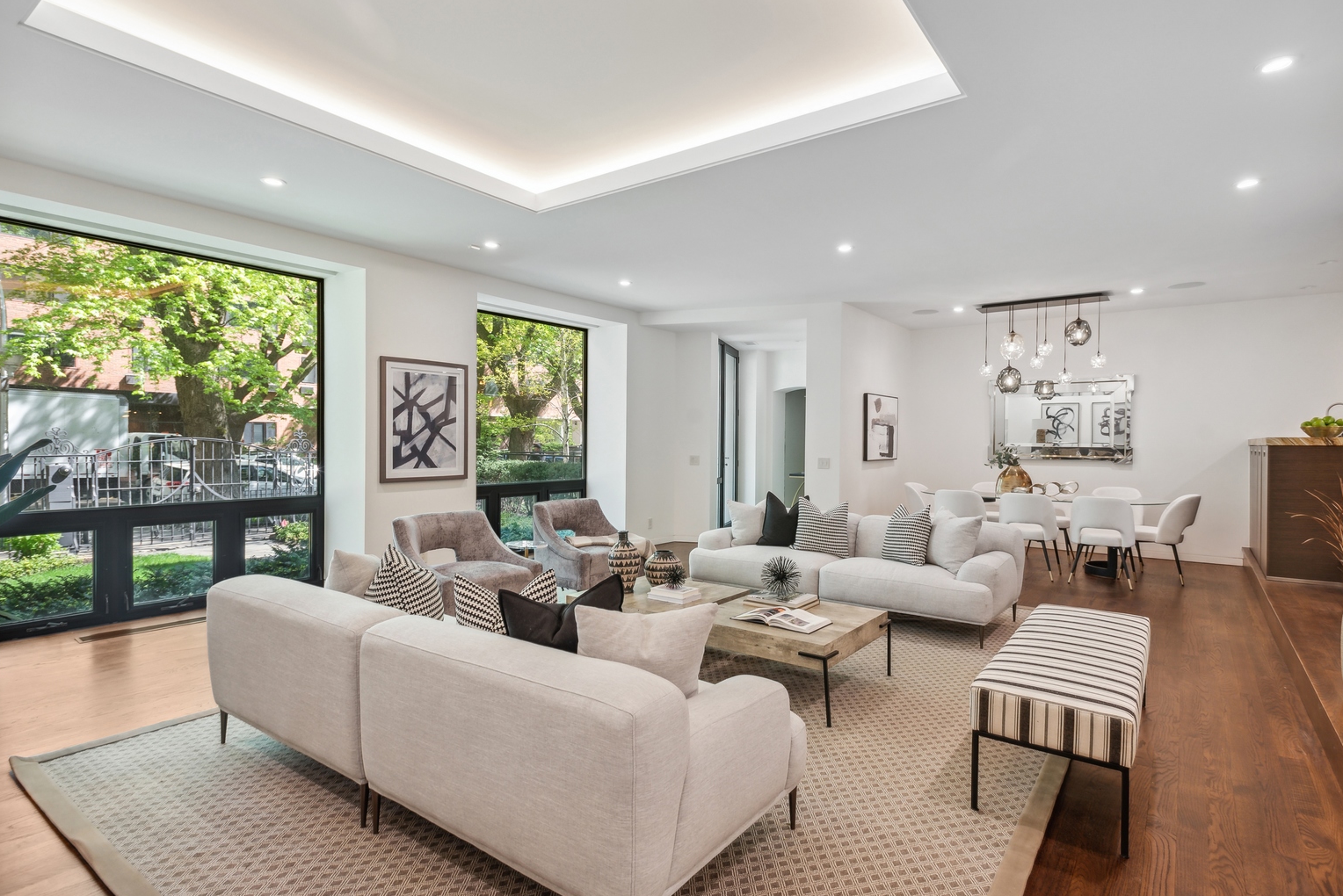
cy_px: 436
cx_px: 687
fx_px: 672
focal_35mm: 18
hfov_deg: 90.0
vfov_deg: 67.4
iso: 500
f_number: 8
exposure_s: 1/25
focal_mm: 17
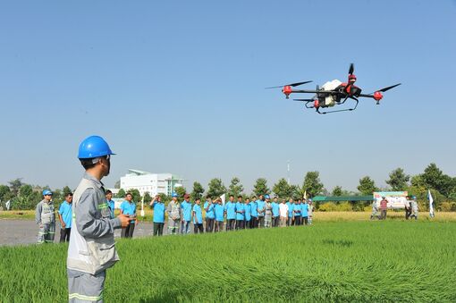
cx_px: 228
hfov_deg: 53.2
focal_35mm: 36
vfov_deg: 36.8
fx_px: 456
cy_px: 152
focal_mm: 36
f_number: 10
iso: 1600
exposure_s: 1/2000
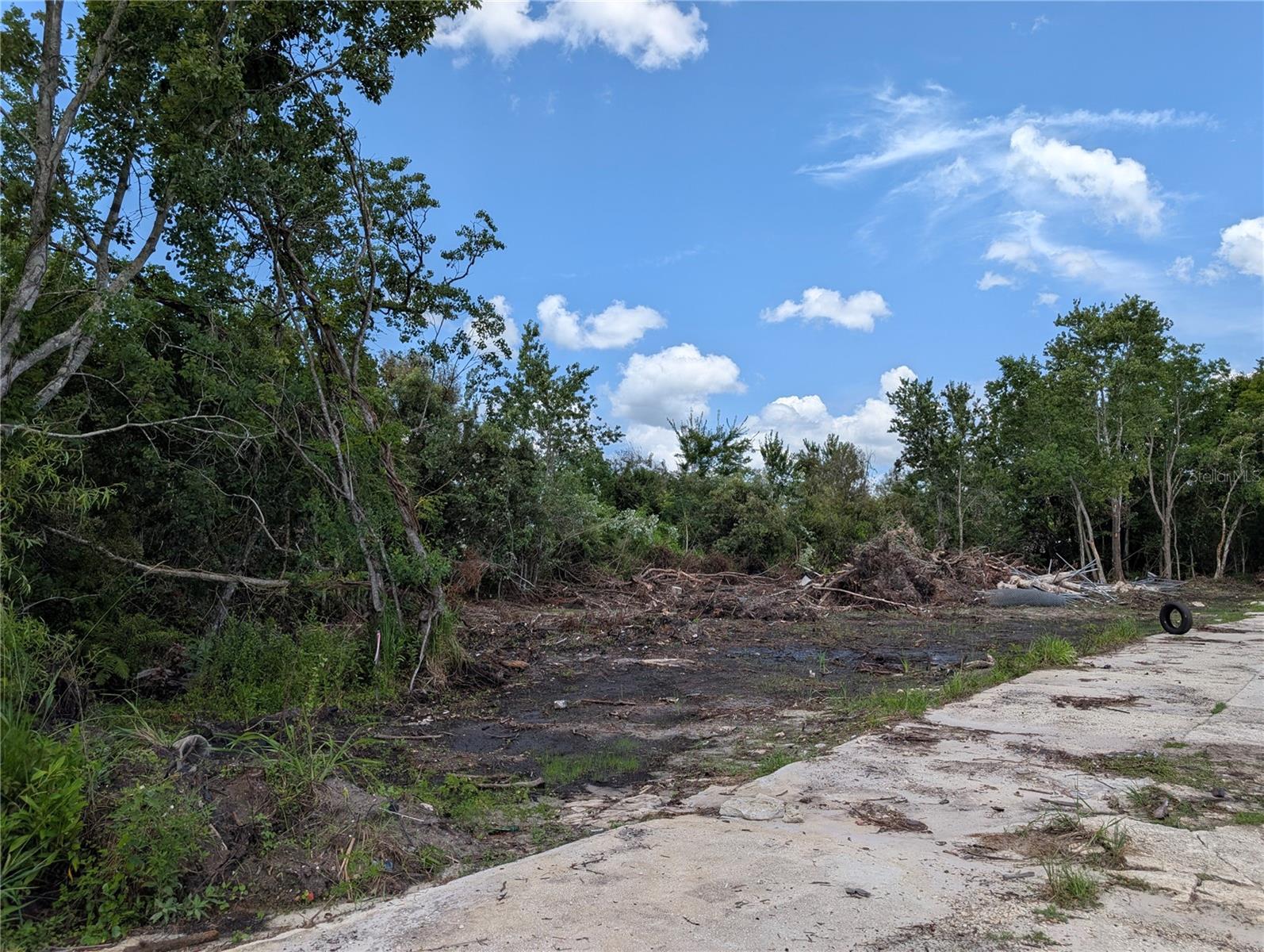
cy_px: 476
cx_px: 632
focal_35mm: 24
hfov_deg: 71.5
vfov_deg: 56.9
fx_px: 878
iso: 21
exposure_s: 1/1176
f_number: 1.68
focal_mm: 6.9
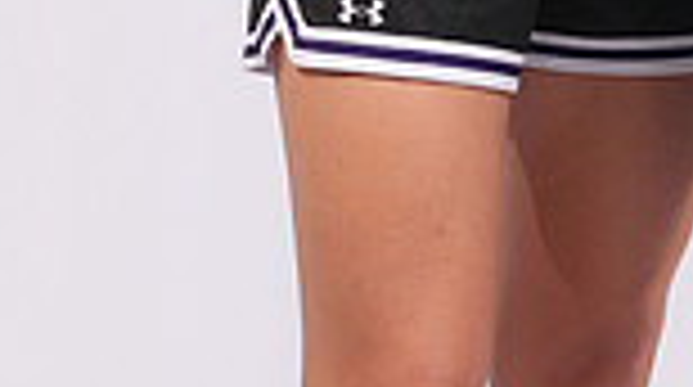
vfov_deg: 8.2
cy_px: -576
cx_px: 585
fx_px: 2476
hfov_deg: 15.8
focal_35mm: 135
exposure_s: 1/200
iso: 160
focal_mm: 44
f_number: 7.1
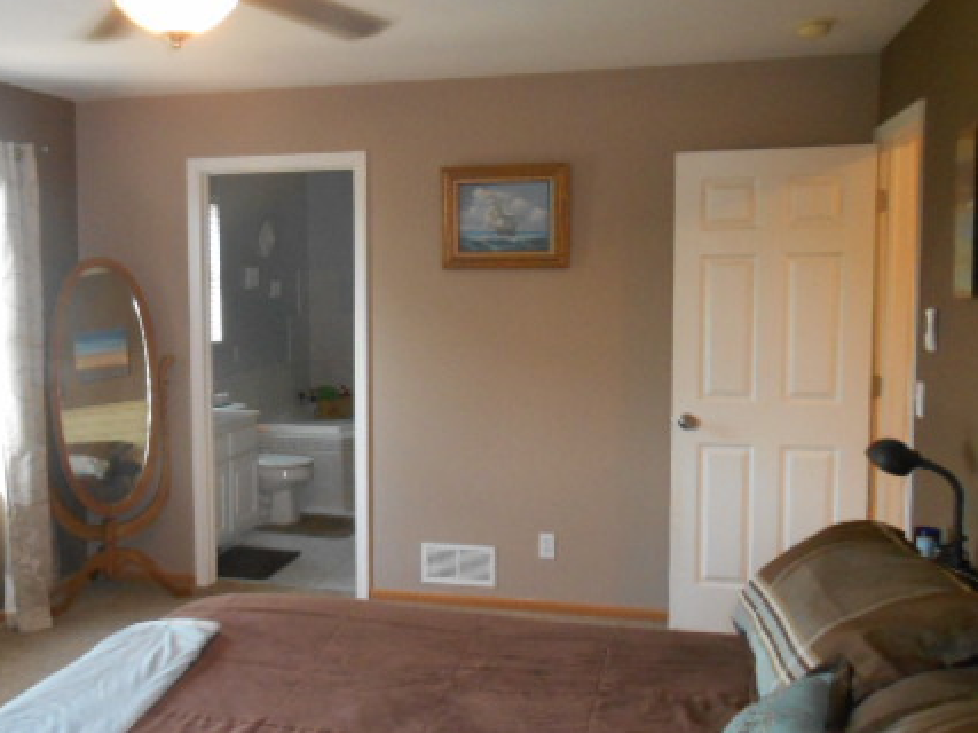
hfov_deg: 47.0
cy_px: 378
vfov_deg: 36.8
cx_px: 314
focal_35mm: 39
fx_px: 1102
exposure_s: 1/25
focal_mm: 4.7
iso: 400
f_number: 3.4
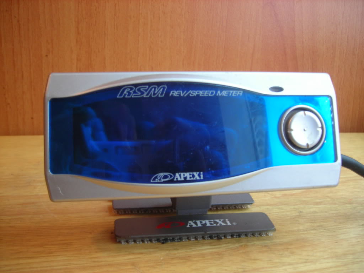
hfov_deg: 49.0
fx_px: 400
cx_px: 182
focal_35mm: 38
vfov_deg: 37.7
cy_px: 136
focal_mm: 6.3
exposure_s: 1/4
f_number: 3.2
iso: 71
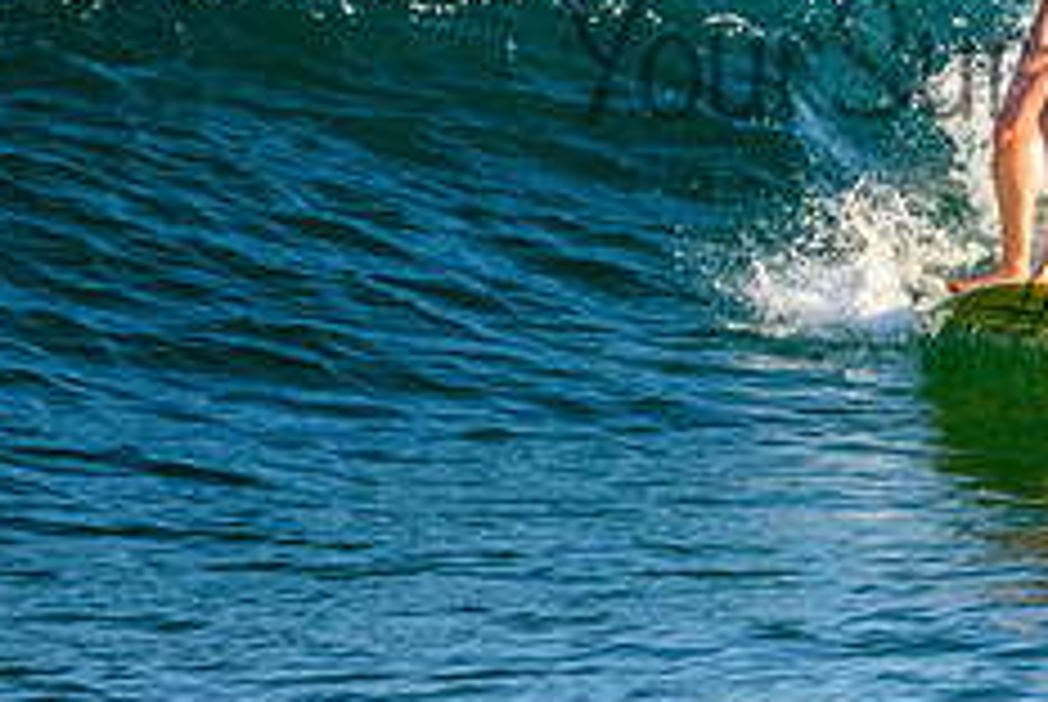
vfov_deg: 0.7
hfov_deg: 1.0
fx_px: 57945
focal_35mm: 1988
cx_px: 1030
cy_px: 16
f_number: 11
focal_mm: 800
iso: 2200
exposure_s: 1/2000
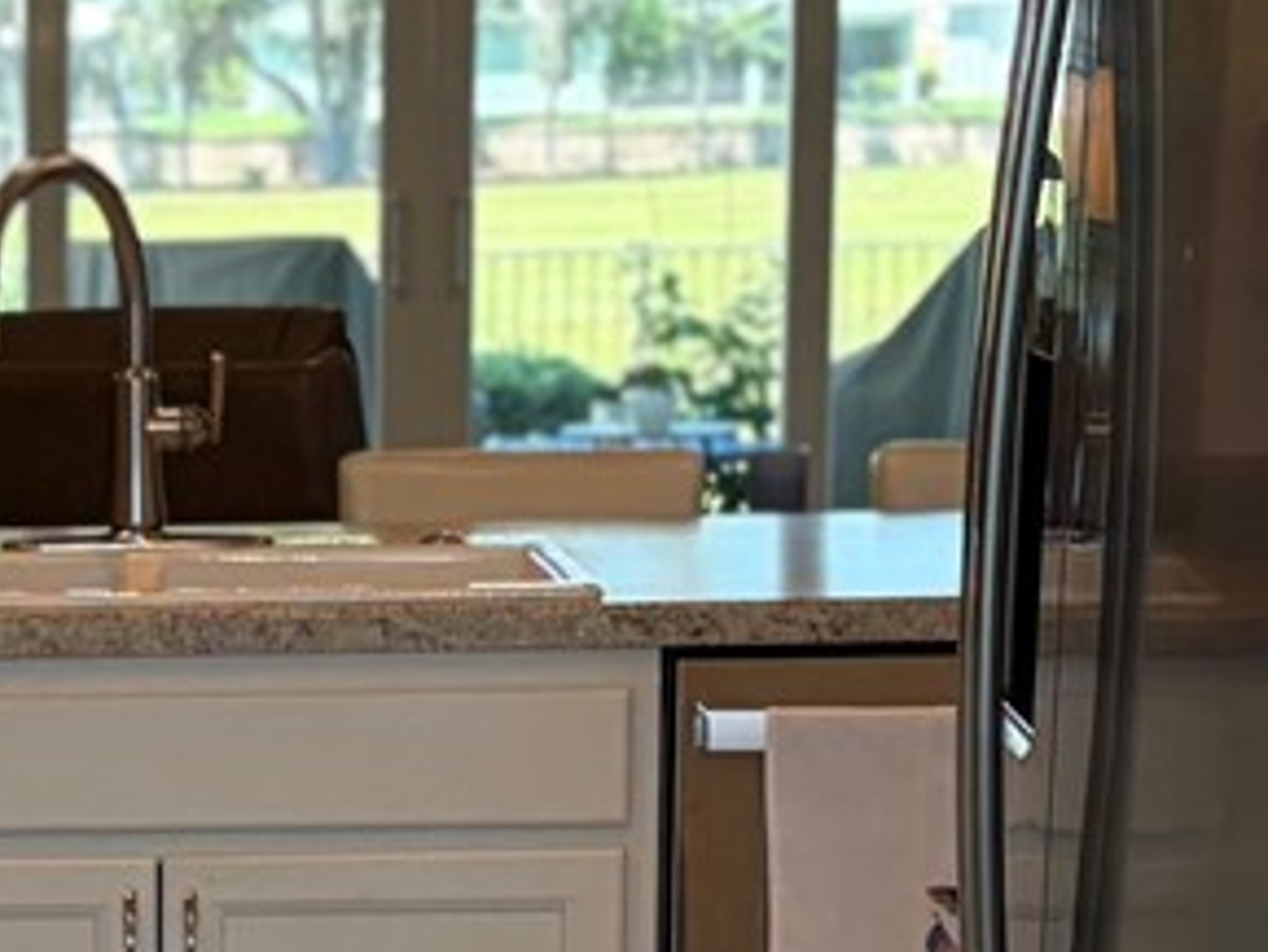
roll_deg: +1.5
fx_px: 5277
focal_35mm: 144
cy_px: 1005
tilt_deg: -10.0
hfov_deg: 13.3
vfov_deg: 10.2
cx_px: -268
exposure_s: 1/120
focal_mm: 5.96
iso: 80
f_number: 1.6
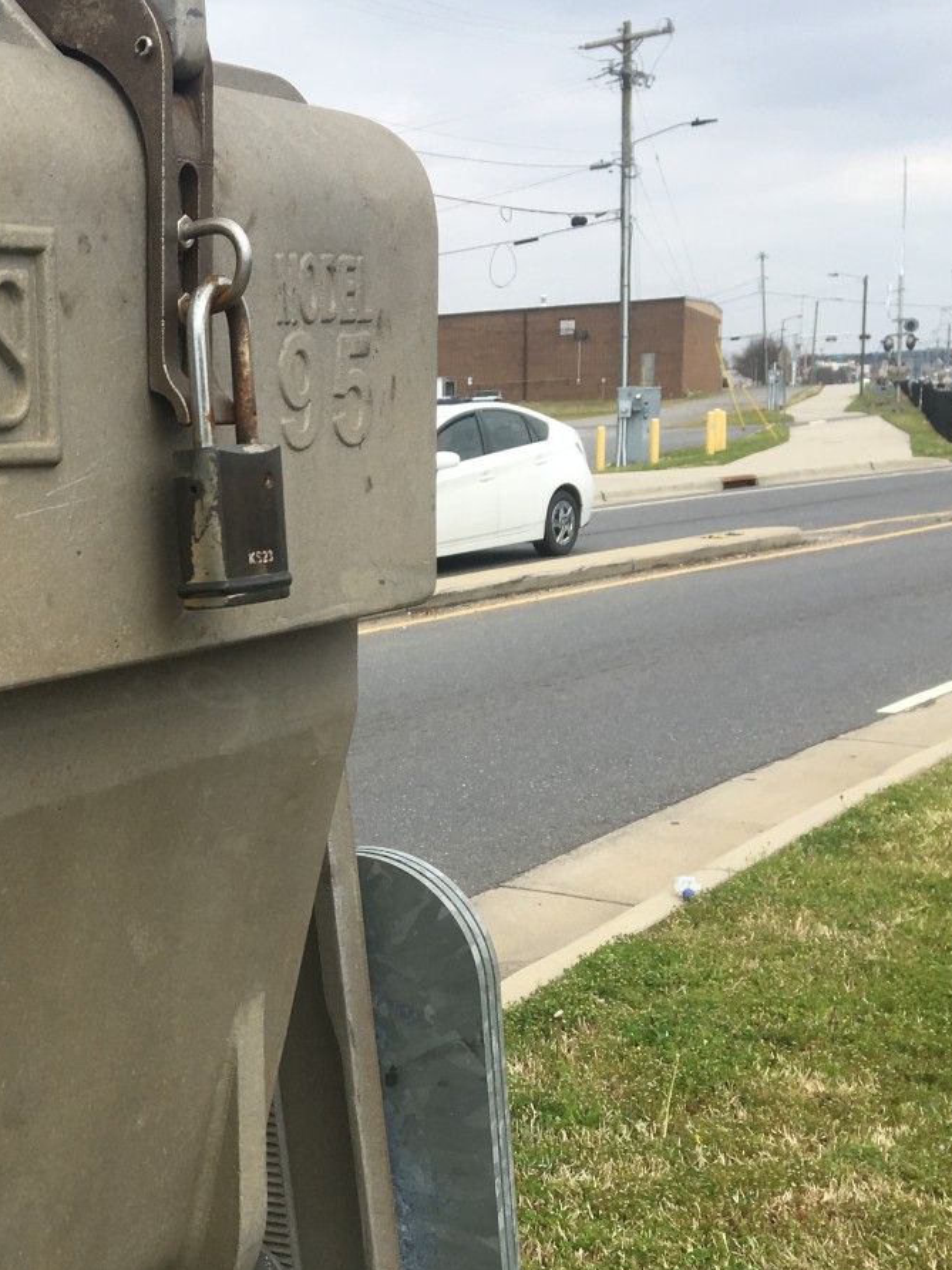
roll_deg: +5.1
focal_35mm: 52
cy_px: 797
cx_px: -6
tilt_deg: -15.0
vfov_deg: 36.6
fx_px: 1907
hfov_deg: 26.5
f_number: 2.2
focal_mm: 4.15
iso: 25
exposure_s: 1/1282
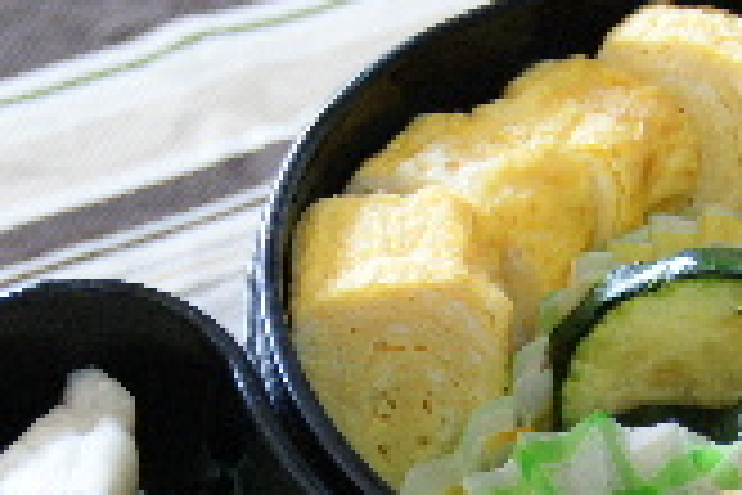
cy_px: 632
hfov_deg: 11.0
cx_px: 358
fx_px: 3862
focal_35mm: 187
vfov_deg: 7.3
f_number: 4.5
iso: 400
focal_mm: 45
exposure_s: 1/50
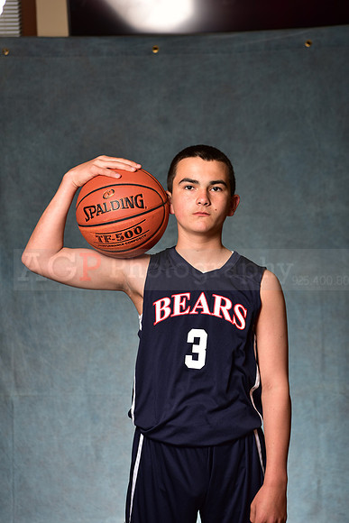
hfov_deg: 19.5
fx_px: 1017
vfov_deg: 28.8
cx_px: 174
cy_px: 262
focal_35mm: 70
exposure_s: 1/200
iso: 100
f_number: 4.5
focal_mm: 70
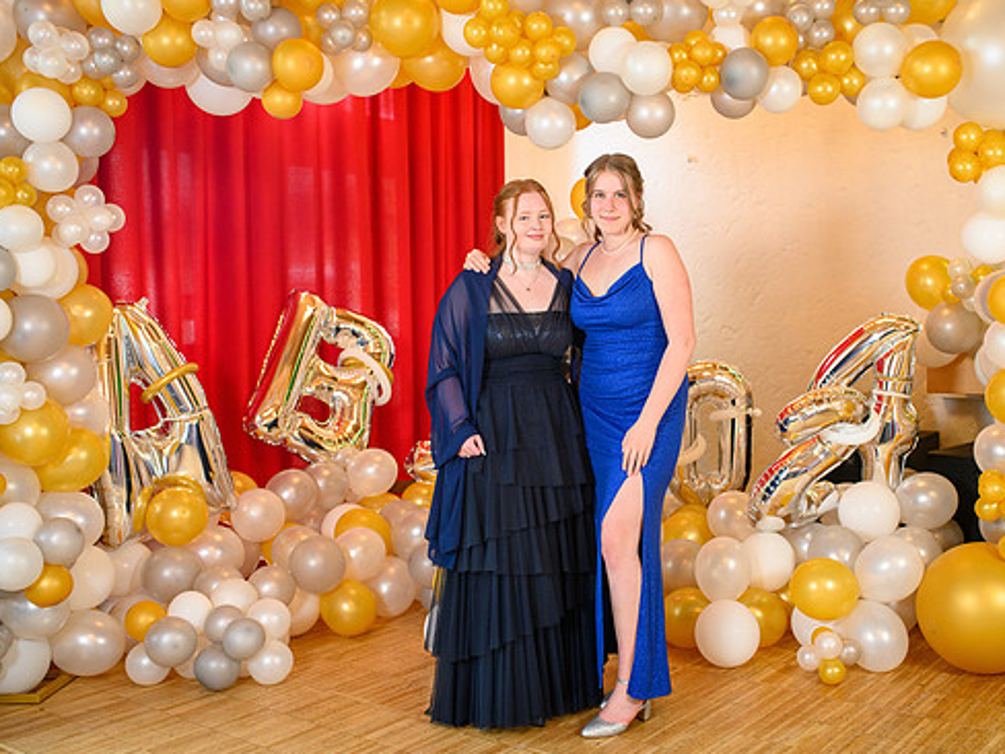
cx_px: 573
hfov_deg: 46.7
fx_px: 1161
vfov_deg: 36.0
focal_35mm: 40
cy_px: 373
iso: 1250
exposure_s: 1/100
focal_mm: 35
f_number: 3.5
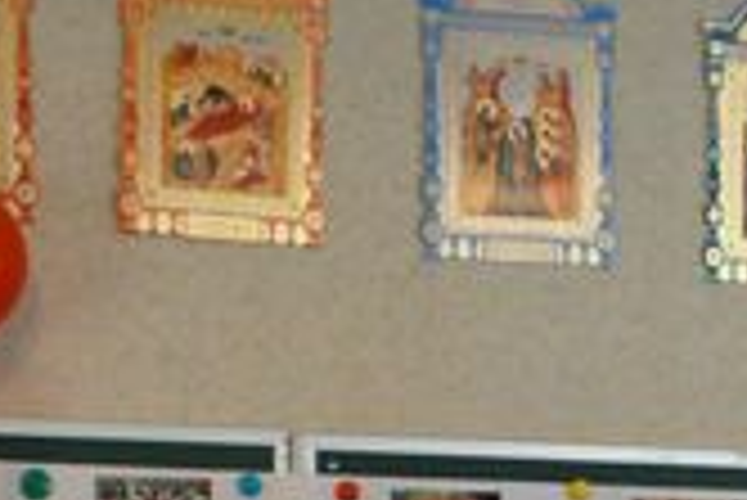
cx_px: 981
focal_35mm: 180
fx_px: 3747
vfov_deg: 7.3
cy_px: 1088
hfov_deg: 11.1
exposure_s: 1/125
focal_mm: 25
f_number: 4.5
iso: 3200
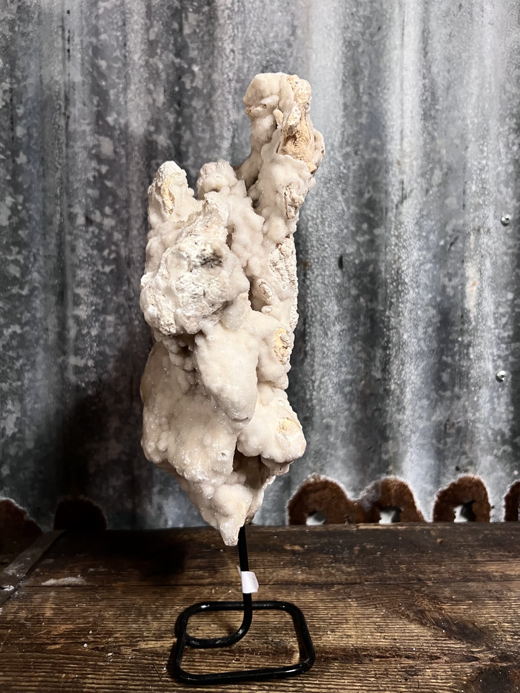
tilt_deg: -3.7
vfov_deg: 67.3
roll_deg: +0.8
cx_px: 260
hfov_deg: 53.1
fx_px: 521
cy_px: 346
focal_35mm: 26
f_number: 1.5
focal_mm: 5.7
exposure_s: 1/50
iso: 400
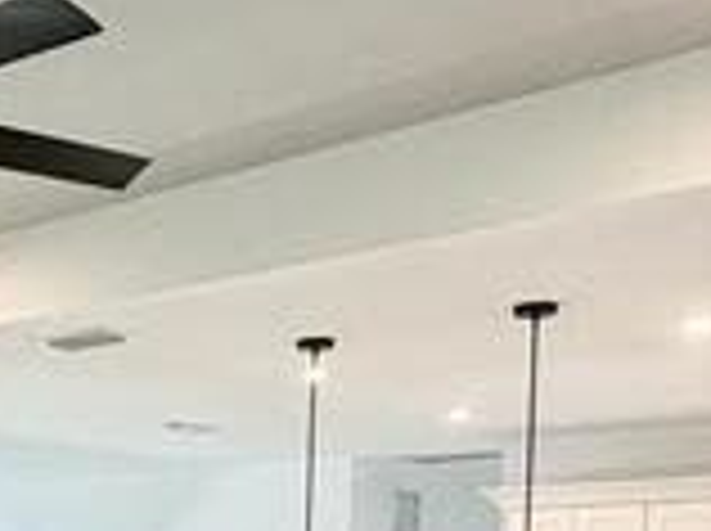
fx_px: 1456
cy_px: 720
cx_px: -54
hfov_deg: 25.6
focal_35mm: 71
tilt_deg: -3.0
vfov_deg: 18.9
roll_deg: -0.8
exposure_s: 1/120
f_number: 2.2
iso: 160
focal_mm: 2.22
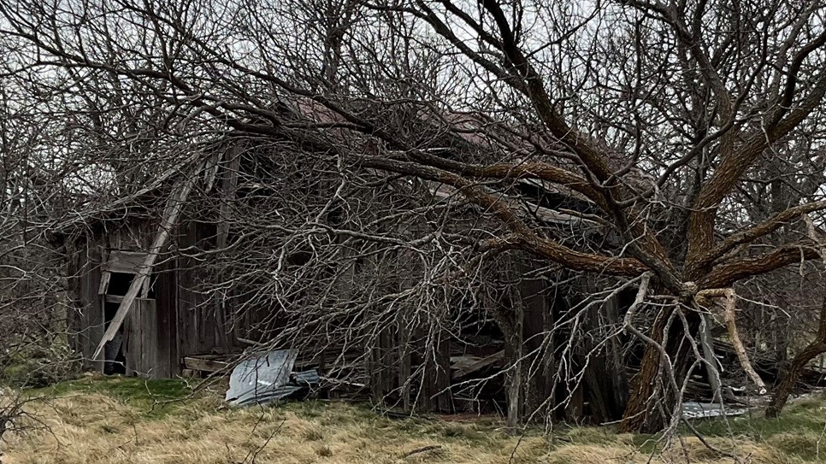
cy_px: 281
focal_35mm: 67
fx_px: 1467
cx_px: 499
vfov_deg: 18.0
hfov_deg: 31.3
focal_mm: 3
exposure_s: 1/2667
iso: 25
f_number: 1.8
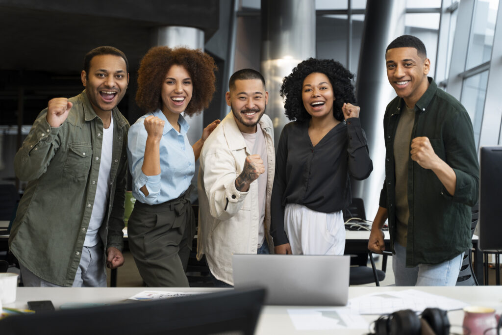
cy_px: 168
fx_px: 767
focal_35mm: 55
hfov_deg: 36.2
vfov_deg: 24.6
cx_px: 251
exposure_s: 1/160
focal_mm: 55
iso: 640
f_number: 2.8
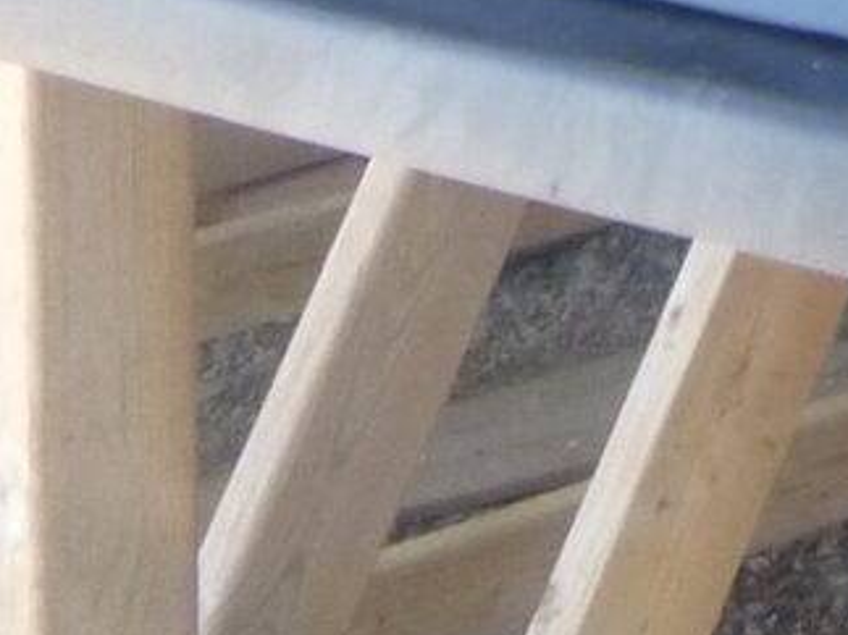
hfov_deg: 8.8
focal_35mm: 198
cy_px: -1073
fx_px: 4849
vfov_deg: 6.9
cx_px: 2224
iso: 200
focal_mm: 4.5
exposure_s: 1/60
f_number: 3.9
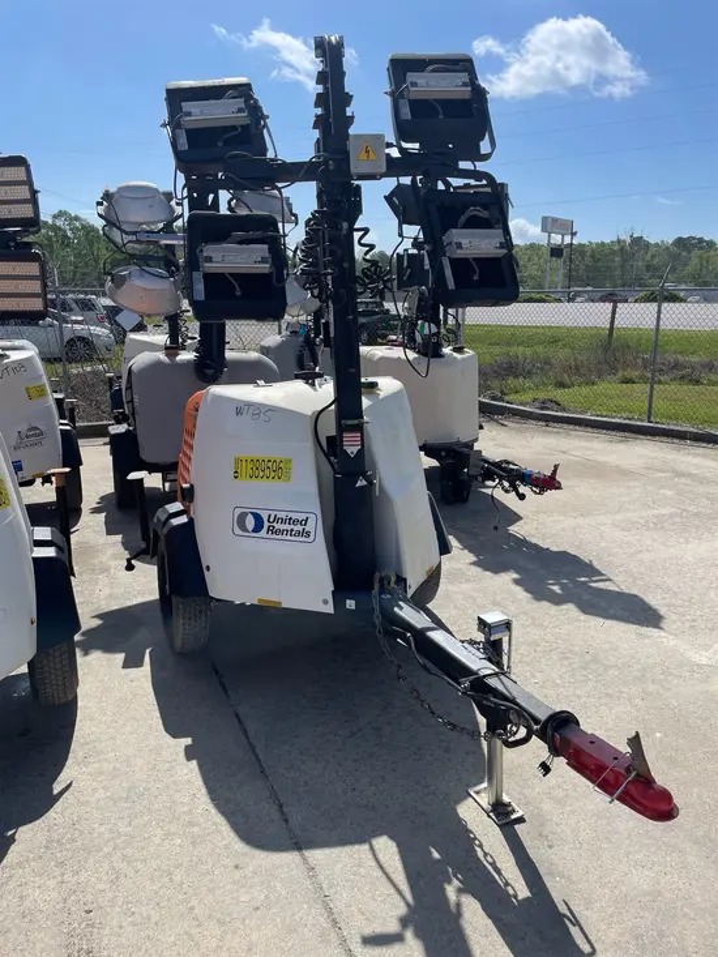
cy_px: 478
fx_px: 719
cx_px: 359
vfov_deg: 67.3
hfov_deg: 53.1
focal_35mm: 26
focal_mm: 4.2
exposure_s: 1/4464
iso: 32
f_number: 1.6
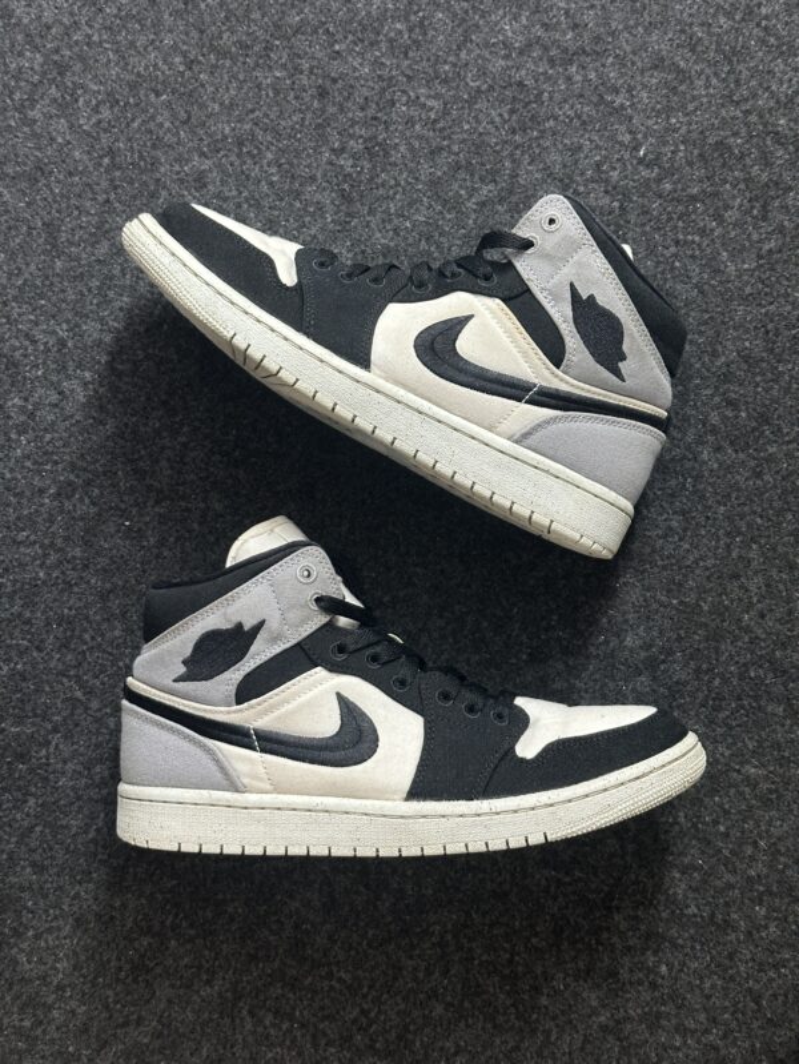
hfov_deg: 30.3
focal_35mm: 48
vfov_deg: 39.6
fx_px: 1476
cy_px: 532
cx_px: 400
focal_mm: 6.86
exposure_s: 1/33
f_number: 1.78
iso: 320
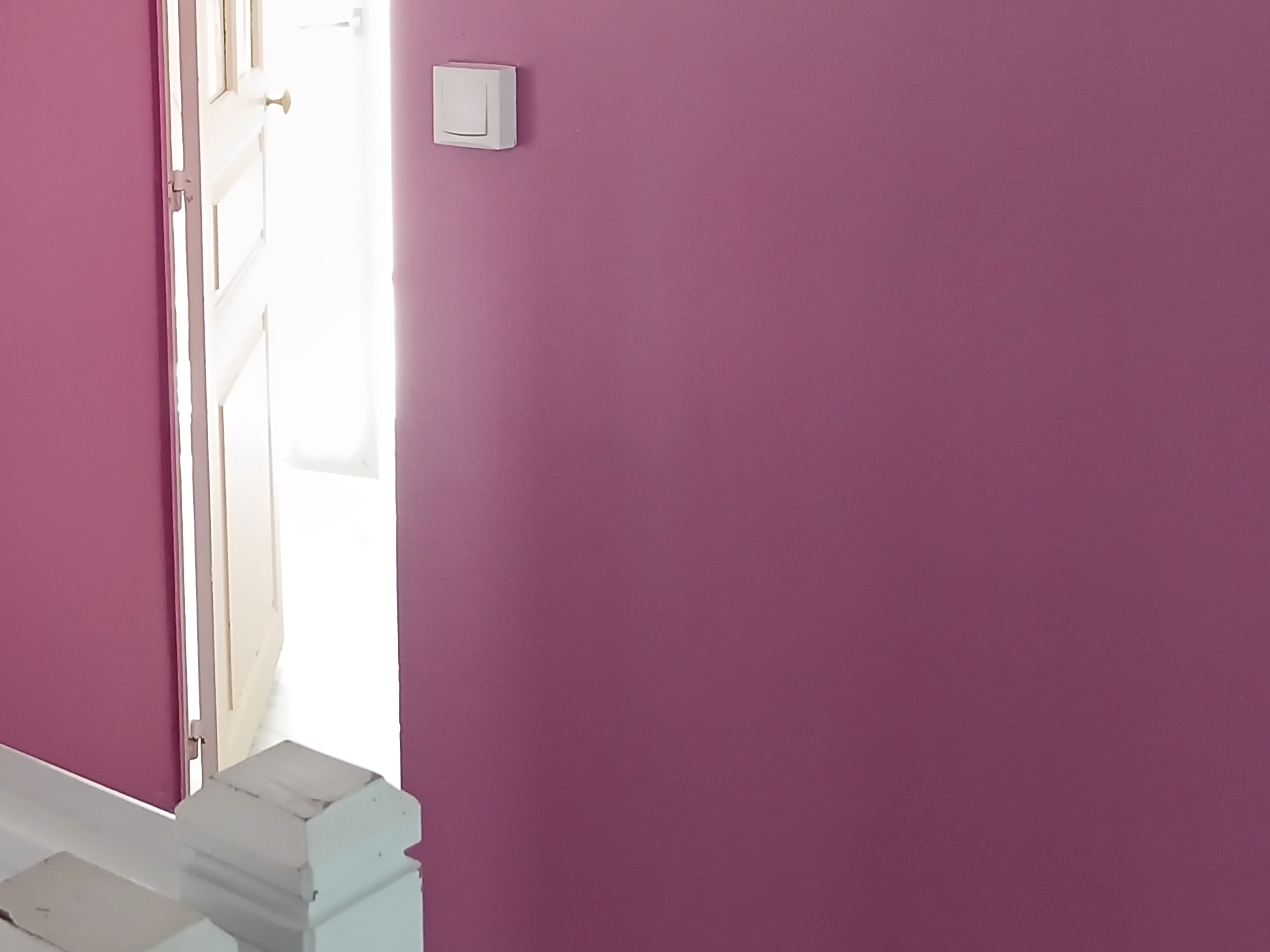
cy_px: 143
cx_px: 72
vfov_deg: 25.1
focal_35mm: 57
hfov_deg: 31.8
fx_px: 2091
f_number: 1.8
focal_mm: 3.98
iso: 250
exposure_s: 1/50
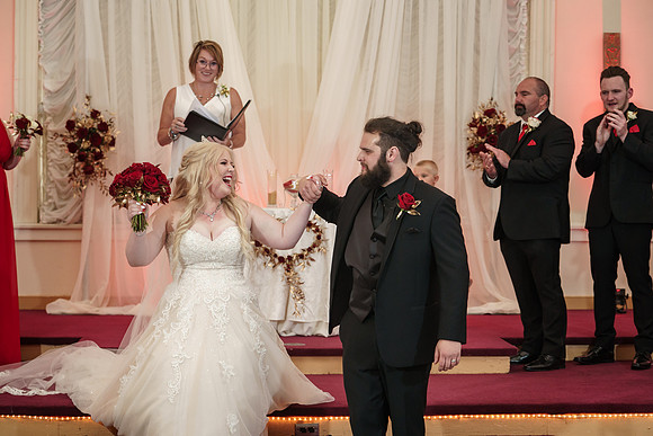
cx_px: 326
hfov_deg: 25.1
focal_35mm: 81
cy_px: 218
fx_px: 1470
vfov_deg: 16.9
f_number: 4
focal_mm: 81
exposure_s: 1/100
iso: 2000
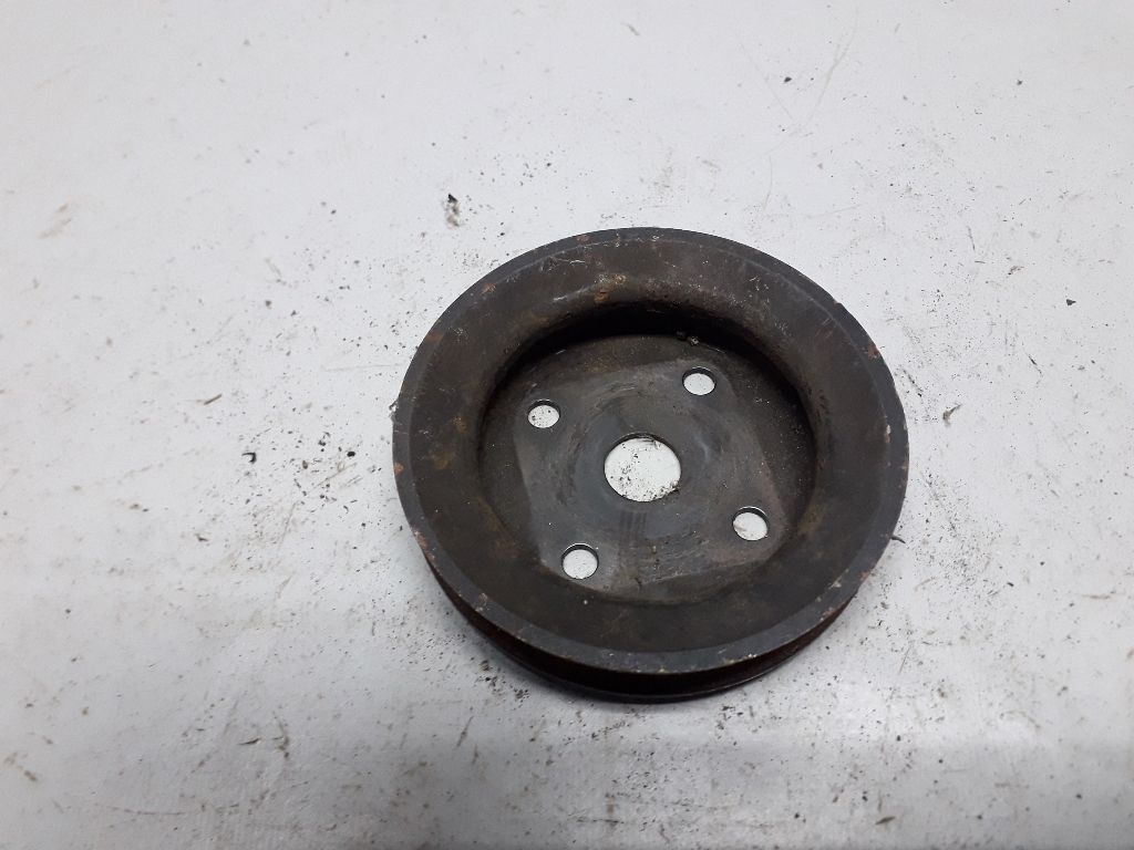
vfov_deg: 51.4
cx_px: 567
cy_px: 425
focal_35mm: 27
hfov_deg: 65.3
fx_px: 885
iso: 200
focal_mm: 3.6
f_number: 1.9
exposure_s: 1/33
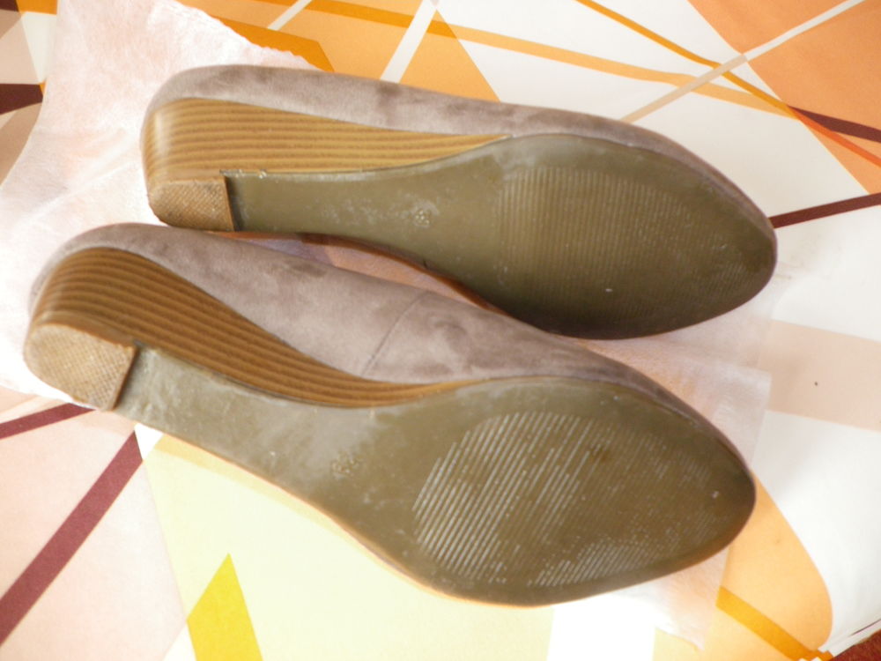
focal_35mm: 28
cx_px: 440
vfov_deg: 49.7
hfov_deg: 63.4
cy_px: 330
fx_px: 713
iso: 125
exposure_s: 1/60
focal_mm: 4.9
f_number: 2.6
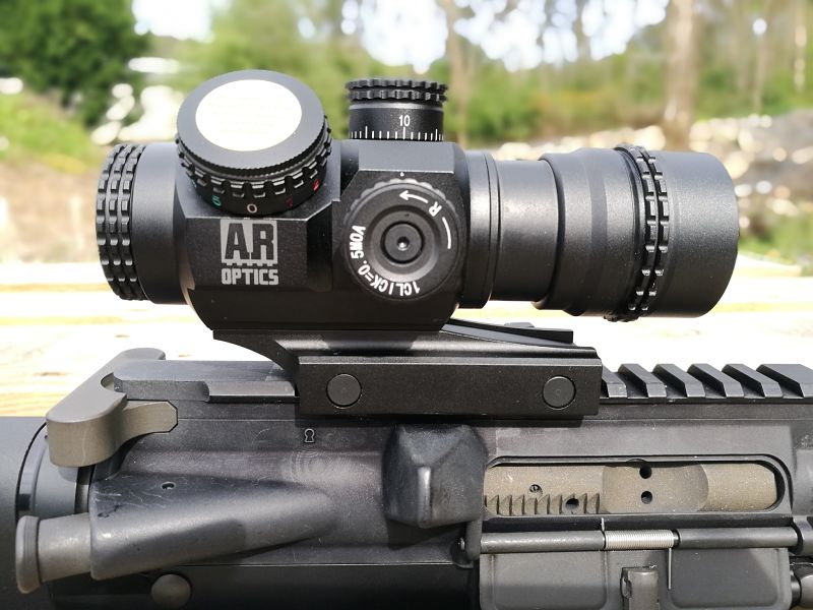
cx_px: 406
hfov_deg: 65.3
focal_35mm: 27
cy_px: 305
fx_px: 634
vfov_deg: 51.4
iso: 50
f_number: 4
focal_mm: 4.5
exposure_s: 1/193
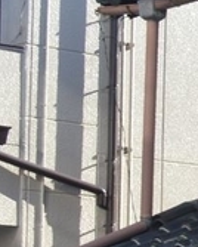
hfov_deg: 5.8
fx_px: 1623
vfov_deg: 8.6
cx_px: 838
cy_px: 250
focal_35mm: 222
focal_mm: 22
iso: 400
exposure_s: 1/320
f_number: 9
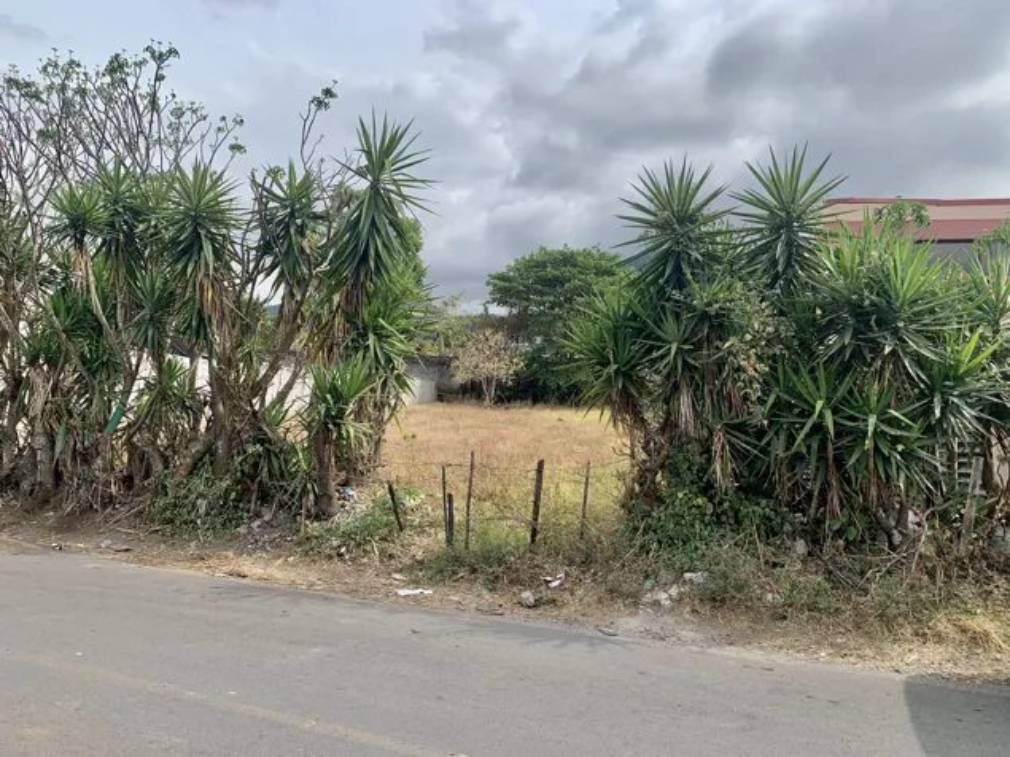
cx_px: 505
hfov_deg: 67.3
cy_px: 378
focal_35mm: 26
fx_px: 758
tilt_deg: +5.6
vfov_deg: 53.0
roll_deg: -1.3
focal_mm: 4.25
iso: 25
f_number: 1.8
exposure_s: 1/2208
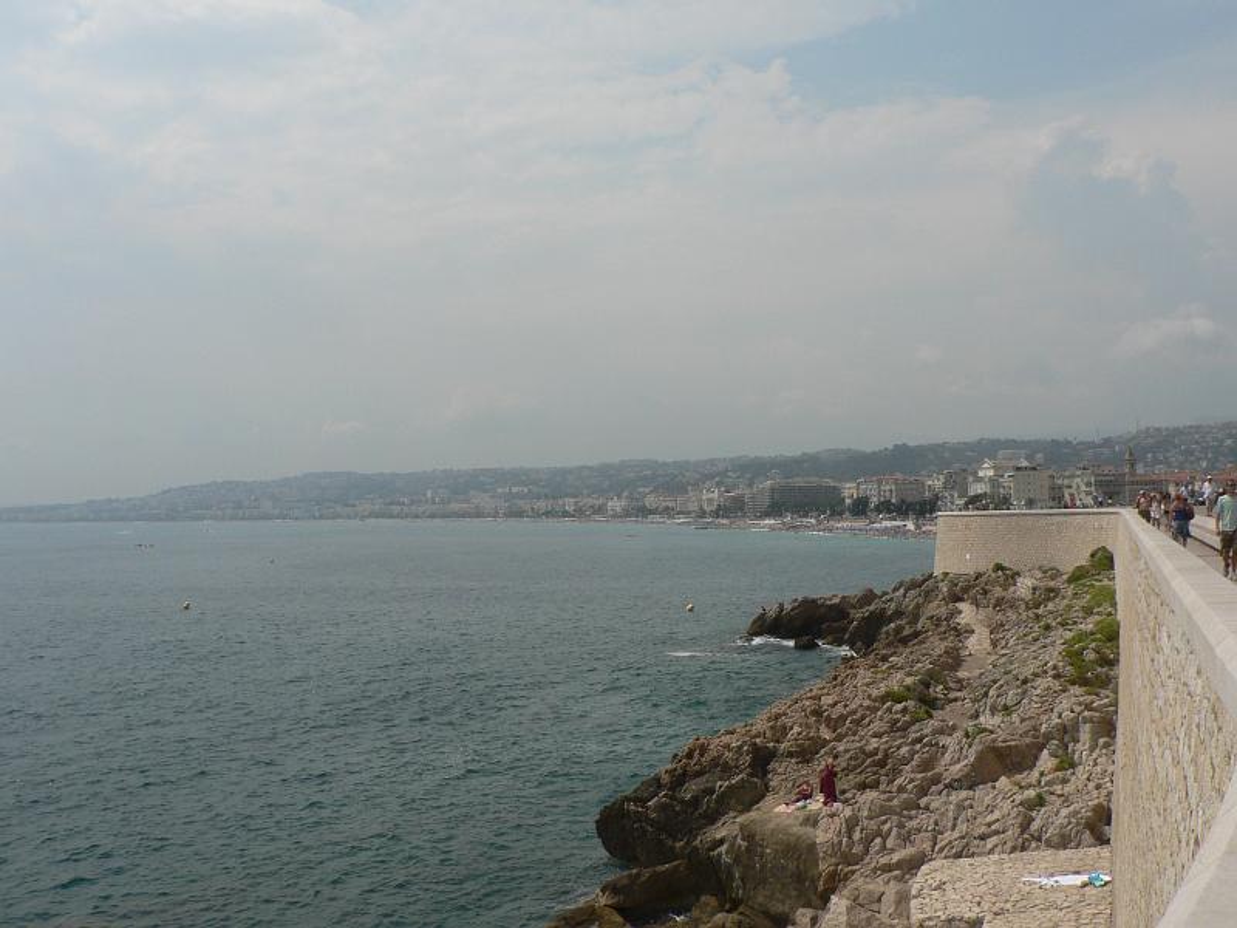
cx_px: 618
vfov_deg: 39.7
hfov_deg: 51.4
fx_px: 1286
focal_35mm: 36
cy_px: 464
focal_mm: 6
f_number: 7.1
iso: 80
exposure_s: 1/800
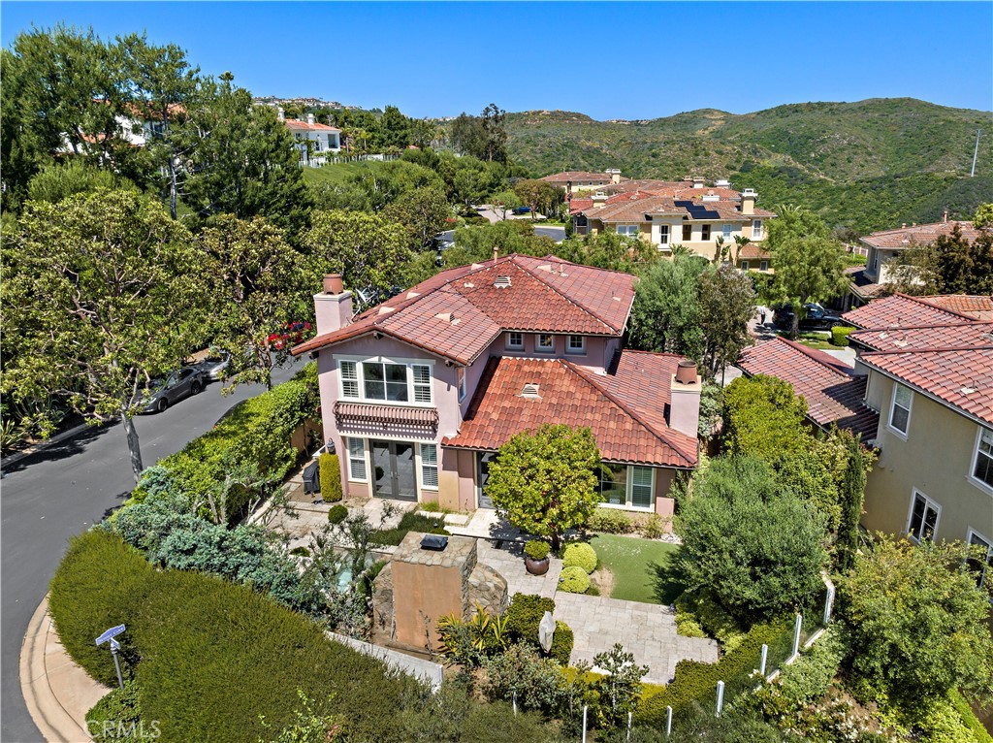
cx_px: 496
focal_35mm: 24
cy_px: 372
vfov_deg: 56.7
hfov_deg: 71.6
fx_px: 688
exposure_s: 1/320
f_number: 9
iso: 100
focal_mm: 12.29
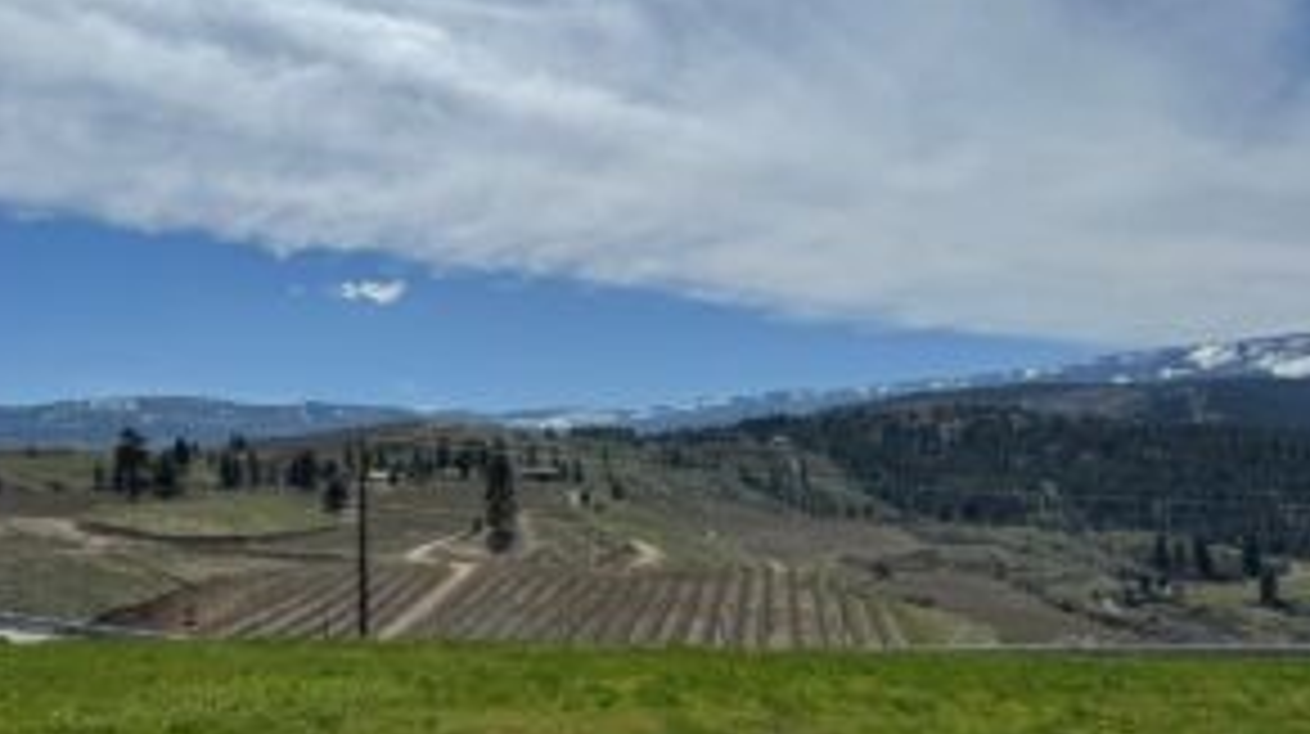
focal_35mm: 36
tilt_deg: +3.8
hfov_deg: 55.1
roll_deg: +0.5
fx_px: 1249
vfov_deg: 32.7
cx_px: 558
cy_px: 414
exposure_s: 1/12346
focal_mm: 6.76
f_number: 1.78
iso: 64
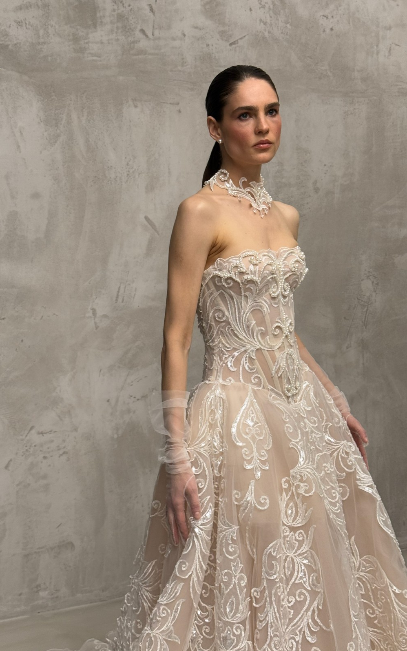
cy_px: 326
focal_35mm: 51
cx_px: 169
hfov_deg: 25.3
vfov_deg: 39.6
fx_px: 905
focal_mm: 6.76
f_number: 1.78
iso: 100
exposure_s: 1/107
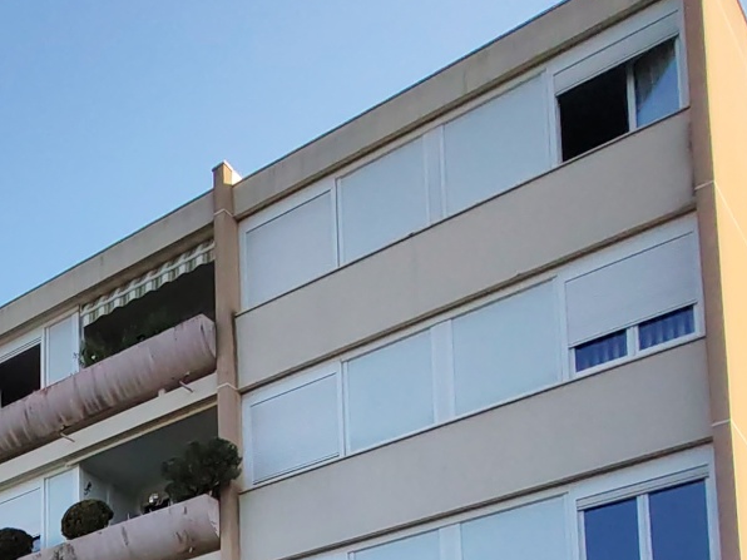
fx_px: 1187
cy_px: 869
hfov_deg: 29.7
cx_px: -160
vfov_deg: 21.6
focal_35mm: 55
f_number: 2.2
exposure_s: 1/640
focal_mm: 1.96
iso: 50
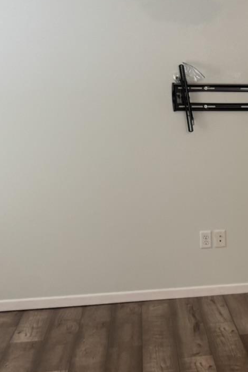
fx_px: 754
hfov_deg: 17.0
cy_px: 206
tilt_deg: -9.6
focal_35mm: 73
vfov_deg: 27.7
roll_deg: +0.8
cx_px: 364
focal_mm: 6.76
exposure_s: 1/60
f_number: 1.78
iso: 320
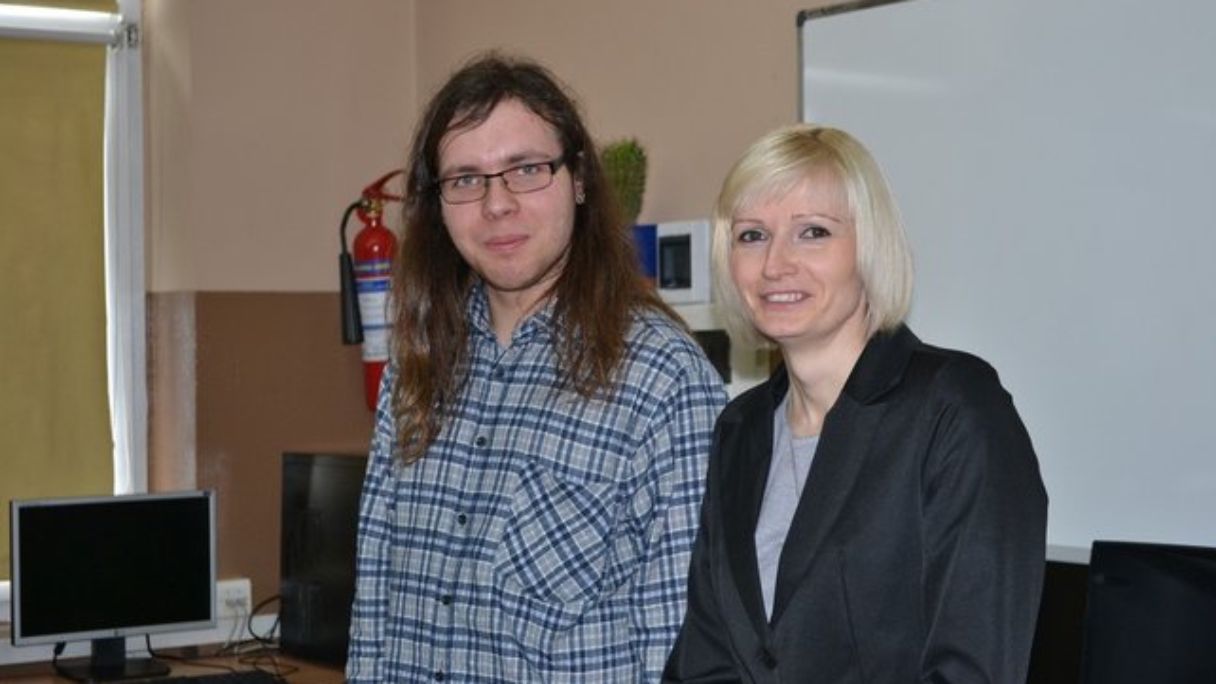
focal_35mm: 70
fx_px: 2257
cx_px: 614
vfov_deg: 17.2
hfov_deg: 30.2
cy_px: 332
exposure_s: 1/60
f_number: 5.3
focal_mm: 44
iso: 400
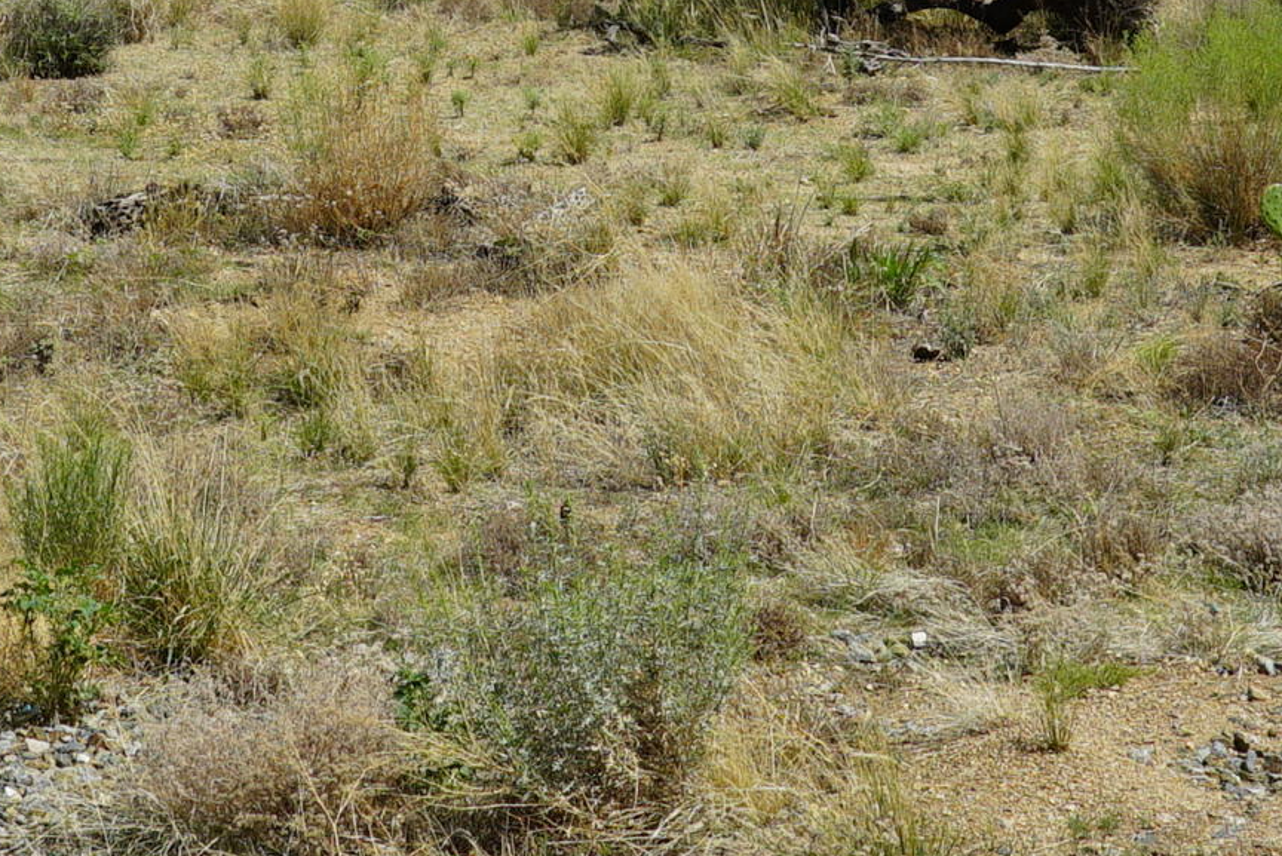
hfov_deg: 15.5
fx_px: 4703
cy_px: -277
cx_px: 494
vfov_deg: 10.2
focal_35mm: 132
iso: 100
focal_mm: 38
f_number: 14
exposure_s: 1/125
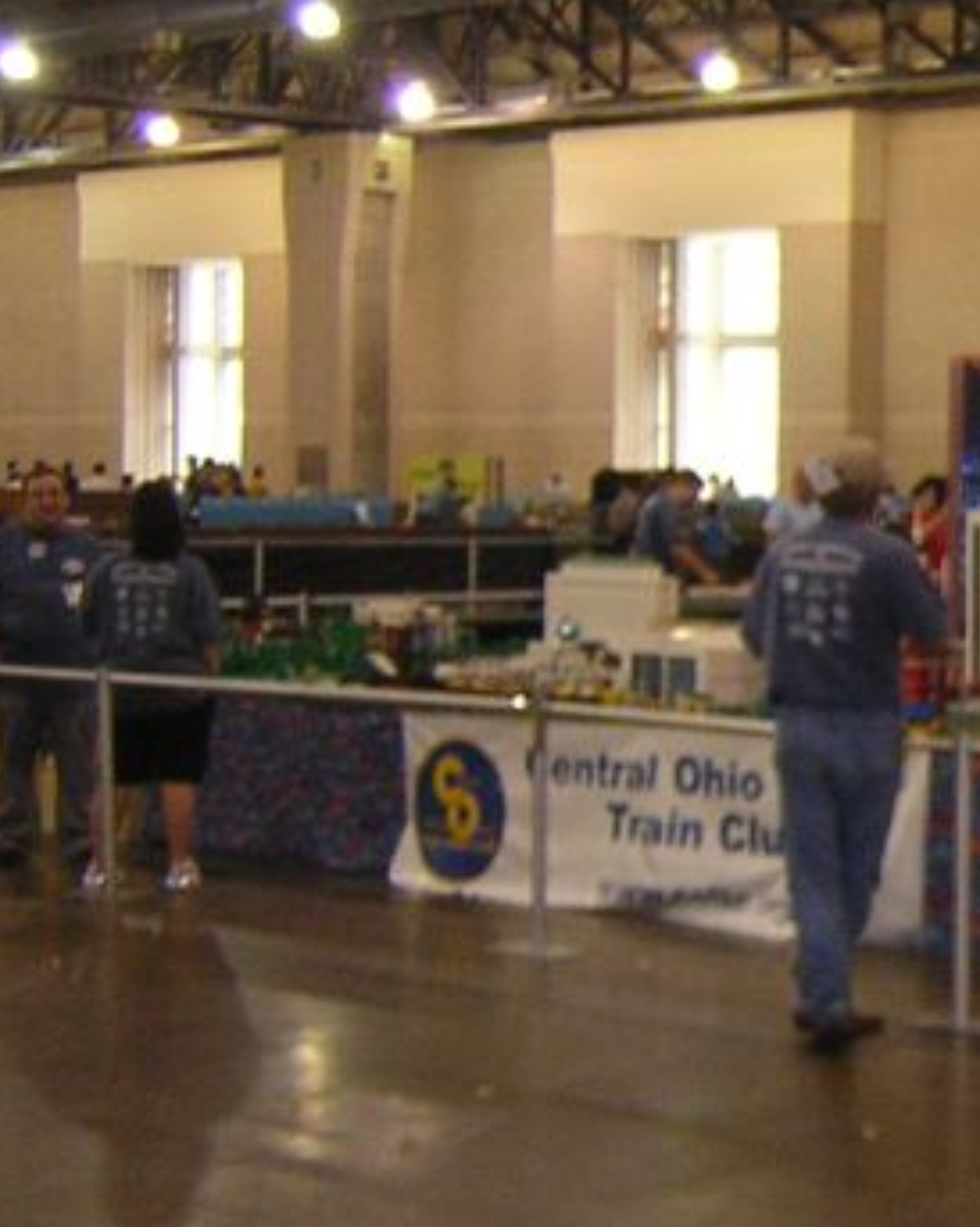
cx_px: 1348
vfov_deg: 23.3
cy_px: 497
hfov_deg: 17.3
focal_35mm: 82
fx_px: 2976
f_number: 2.6
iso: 315
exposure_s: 1/60.1
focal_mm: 4.7
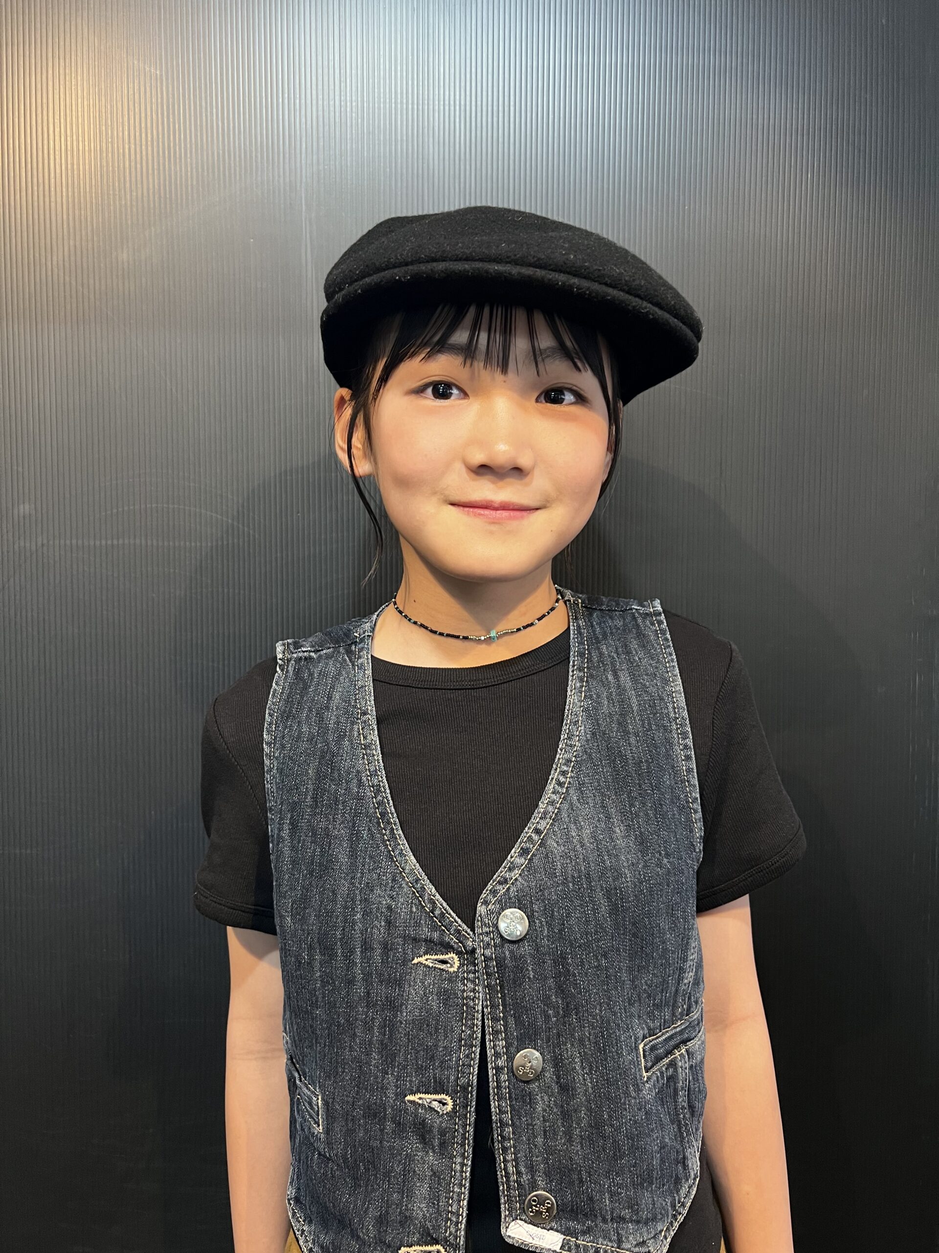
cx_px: 470
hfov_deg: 53.1
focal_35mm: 26
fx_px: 940
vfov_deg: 67.3
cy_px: 626
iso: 125
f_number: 1.5
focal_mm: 5.7
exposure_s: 1/50
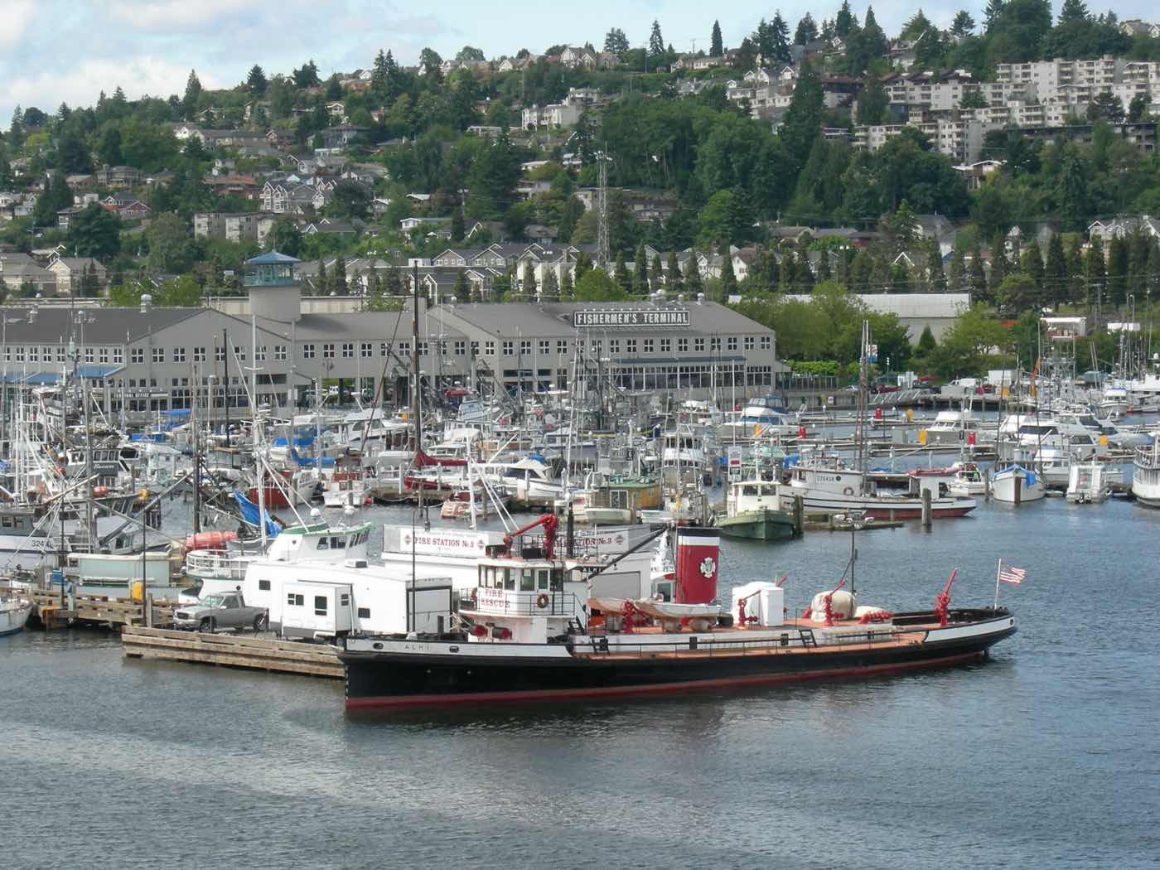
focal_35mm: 126
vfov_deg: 11.8
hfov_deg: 15.6
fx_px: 4222
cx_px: 580
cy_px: 435
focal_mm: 26.3
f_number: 6.5
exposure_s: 1/210
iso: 64
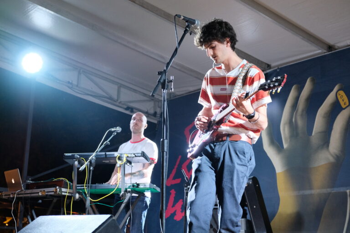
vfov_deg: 22.3
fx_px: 593
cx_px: 175
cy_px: 116
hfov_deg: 32.9
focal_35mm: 61
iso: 2500
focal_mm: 40.7
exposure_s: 1/60
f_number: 4
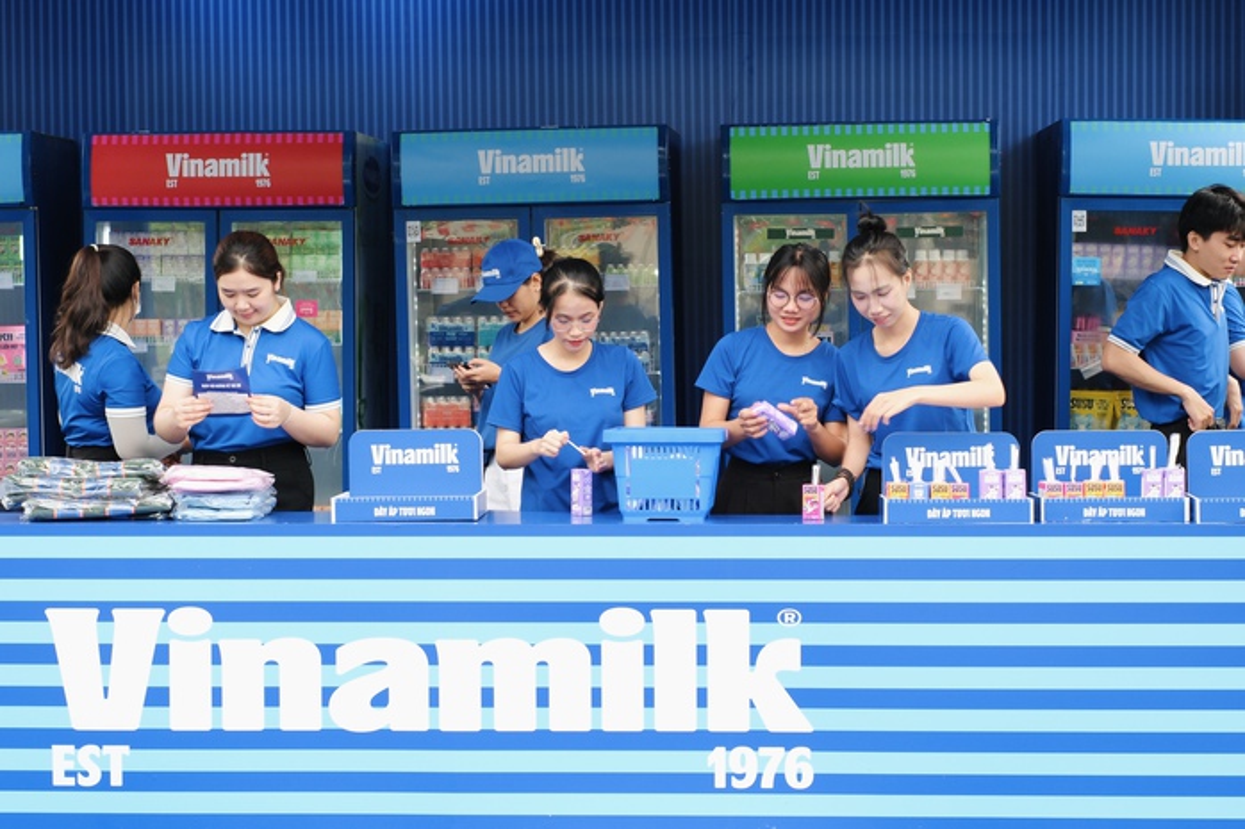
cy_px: 414
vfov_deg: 25.5
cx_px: 622
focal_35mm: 53
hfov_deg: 37.5
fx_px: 1832
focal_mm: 35
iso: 400
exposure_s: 1/125
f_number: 5.6
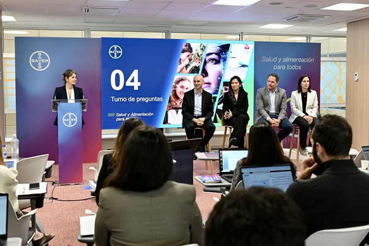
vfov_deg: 36.9
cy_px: 124
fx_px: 369
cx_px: 189
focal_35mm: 36
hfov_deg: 53.1
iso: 1600
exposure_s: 1/100
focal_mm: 35
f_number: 5
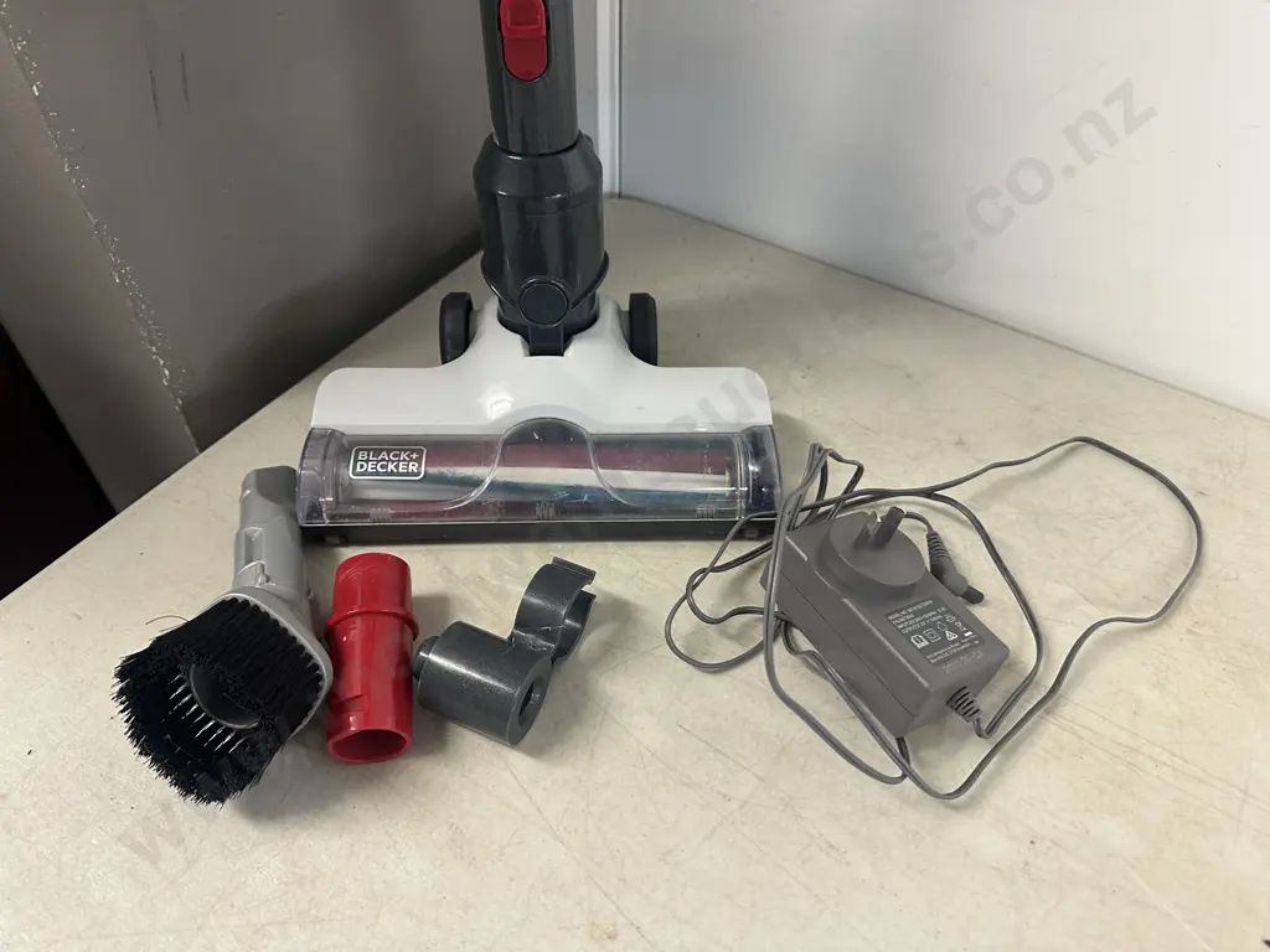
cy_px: 476
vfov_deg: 56.8
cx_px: 635
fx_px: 881
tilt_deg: -46.3
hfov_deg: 71.6
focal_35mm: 24
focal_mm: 6.86
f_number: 1.78
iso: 250
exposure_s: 1/50
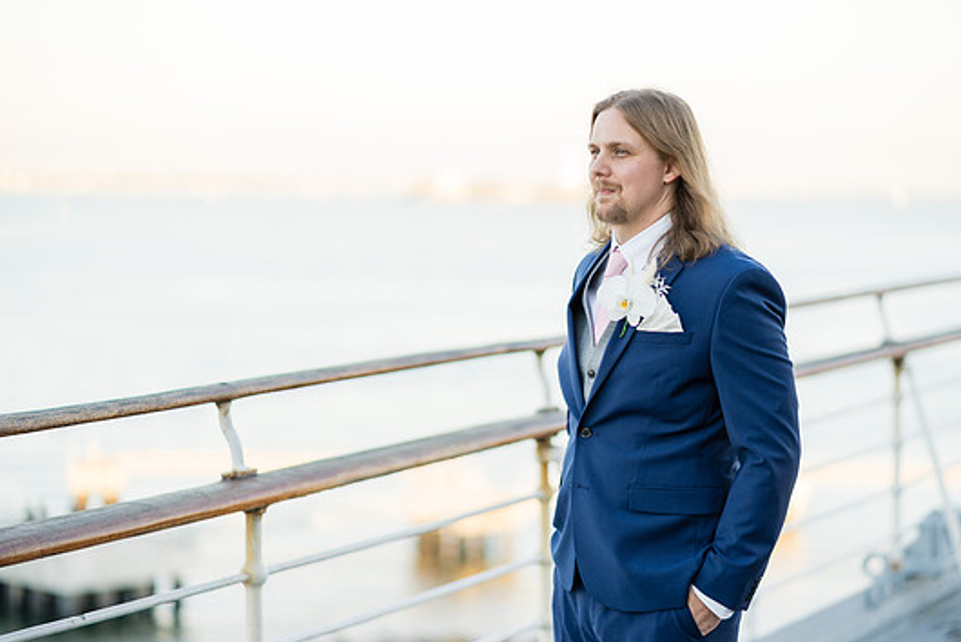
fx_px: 2484
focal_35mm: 93
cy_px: 331
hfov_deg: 21.9
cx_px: 499
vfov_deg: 14.7
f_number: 1.8
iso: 100
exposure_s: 1/500
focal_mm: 85
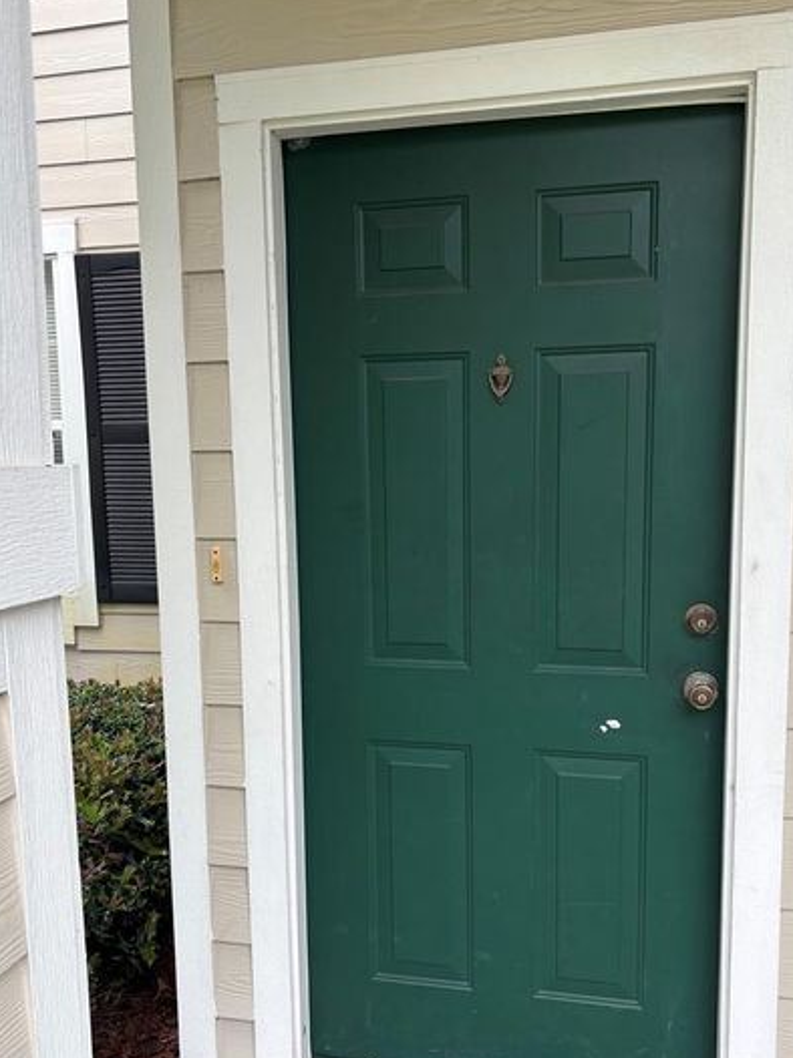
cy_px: 594
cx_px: 401
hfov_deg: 42.9
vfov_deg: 55.2
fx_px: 1009
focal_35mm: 33
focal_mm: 5.96
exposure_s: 1/124
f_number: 1.6
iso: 40
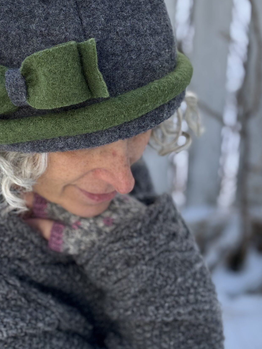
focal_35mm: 80
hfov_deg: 18.4
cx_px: 78
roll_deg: -1.0
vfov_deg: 24.2
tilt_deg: -29.3
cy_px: 97
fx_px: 807
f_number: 1.6
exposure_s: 1/369
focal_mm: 5.96
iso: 32
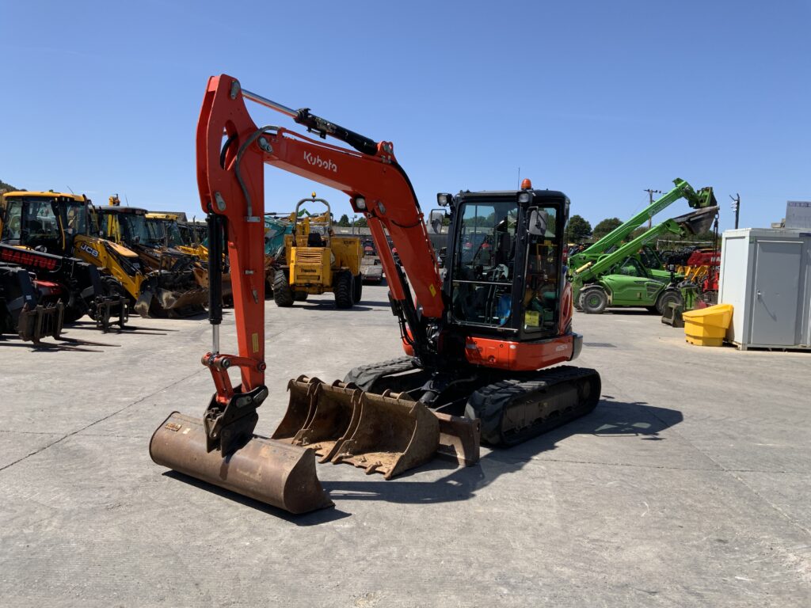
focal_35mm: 29
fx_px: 679
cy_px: 304
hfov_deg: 61.7
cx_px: 406
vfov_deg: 48.2
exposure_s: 1/1675
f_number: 1.8
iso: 16
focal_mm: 3
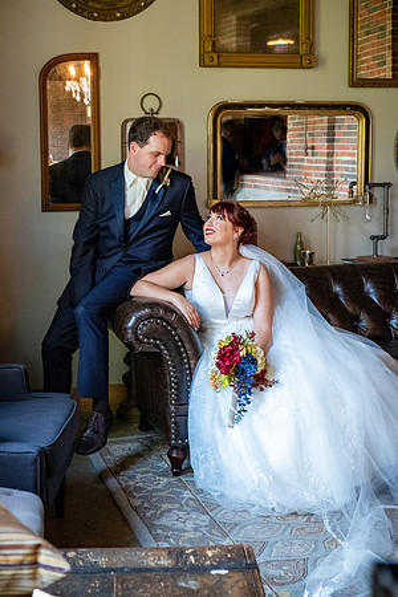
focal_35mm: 59
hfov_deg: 23.0
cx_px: 199
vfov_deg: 33.9
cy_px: 298
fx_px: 978
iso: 6400
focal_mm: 39
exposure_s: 1/200
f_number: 3.6
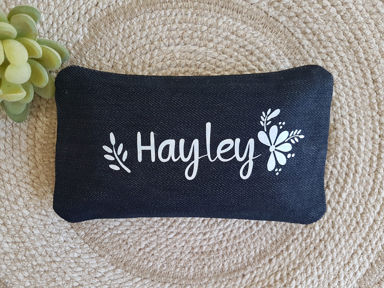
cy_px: 144
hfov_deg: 67.3
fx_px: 288
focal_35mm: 26
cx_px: 192
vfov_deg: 53.1
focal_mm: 4.2
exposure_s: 1/100
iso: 64
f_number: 1.7
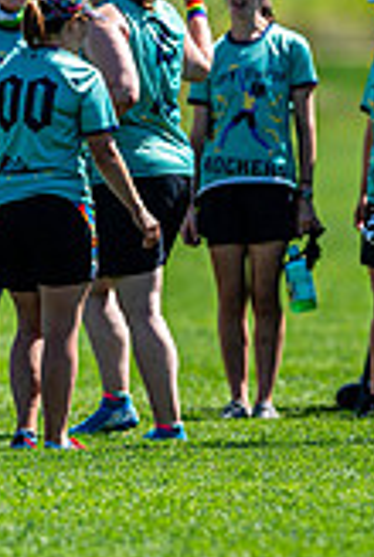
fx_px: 21910
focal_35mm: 1412
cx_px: 428
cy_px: 243
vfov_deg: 1.5
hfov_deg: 1.0
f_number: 2.8
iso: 100
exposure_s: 1/2500
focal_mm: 400
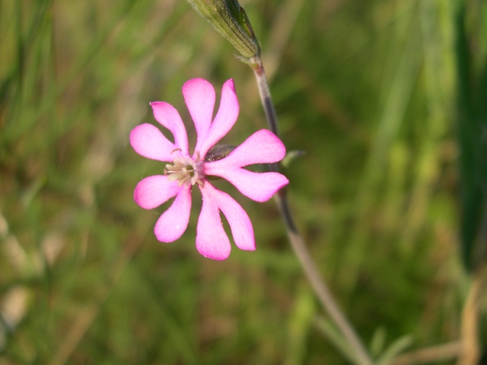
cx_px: 244
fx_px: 535
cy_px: 182
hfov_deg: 49.0
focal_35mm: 38
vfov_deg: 37.7
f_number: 2.8
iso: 100
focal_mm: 8
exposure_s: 1/634
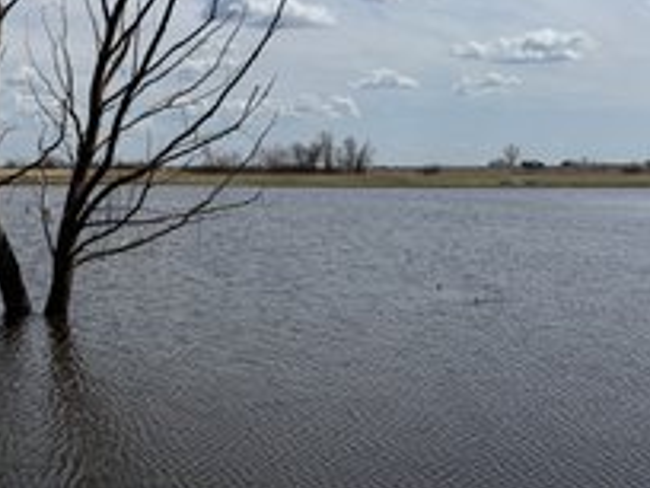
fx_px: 883
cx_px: 16
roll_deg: +0.4
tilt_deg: +8.1
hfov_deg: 36.7
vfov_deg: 29.4
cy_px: 35
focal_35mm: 47
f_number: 1.78
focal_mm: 6.76
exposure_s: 1/12346
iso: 80
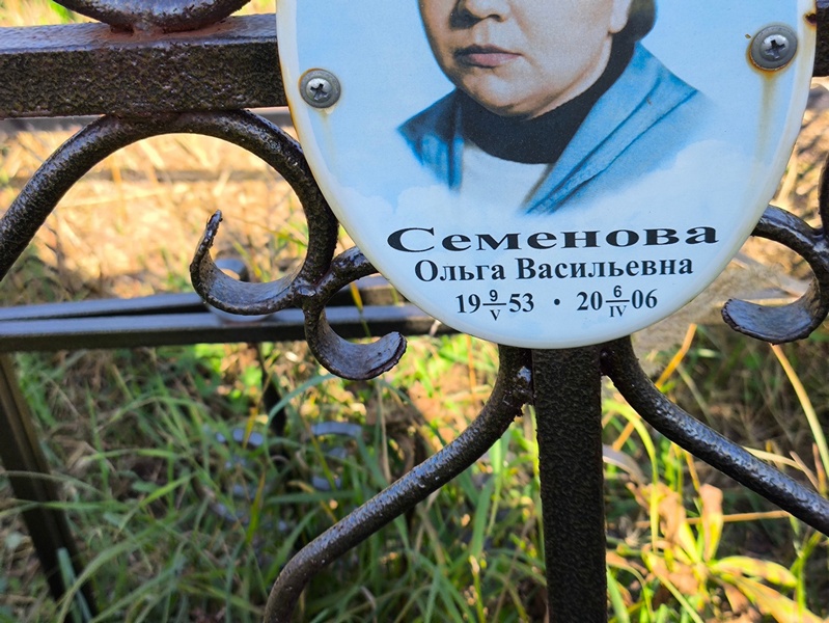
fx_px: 1198
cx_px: 414
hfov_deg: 38.2
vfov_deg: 29.1
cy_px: 312
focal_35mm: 50
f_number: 1.7
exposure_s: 1/391
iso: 50
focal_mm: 4.71
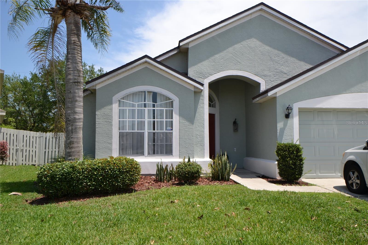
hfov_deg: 64.6
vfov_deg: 45.7
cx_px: 184
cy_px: 122
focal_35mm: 28
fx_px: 291
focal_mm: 19
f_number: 8
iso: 100
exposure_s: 1/250
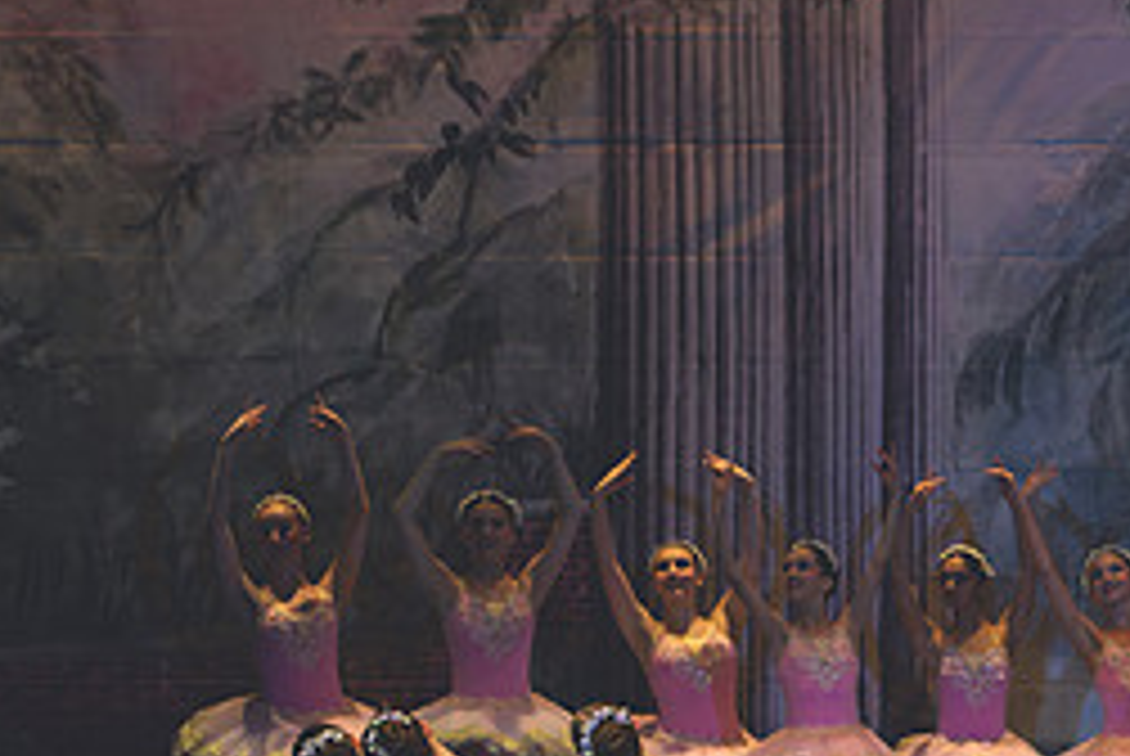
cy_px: 666
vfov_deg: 4.4
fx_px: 9930
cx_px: 1270
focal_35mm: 316
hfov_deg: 6.5
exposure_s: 1/500
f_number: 2.8
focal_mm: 105
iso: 800
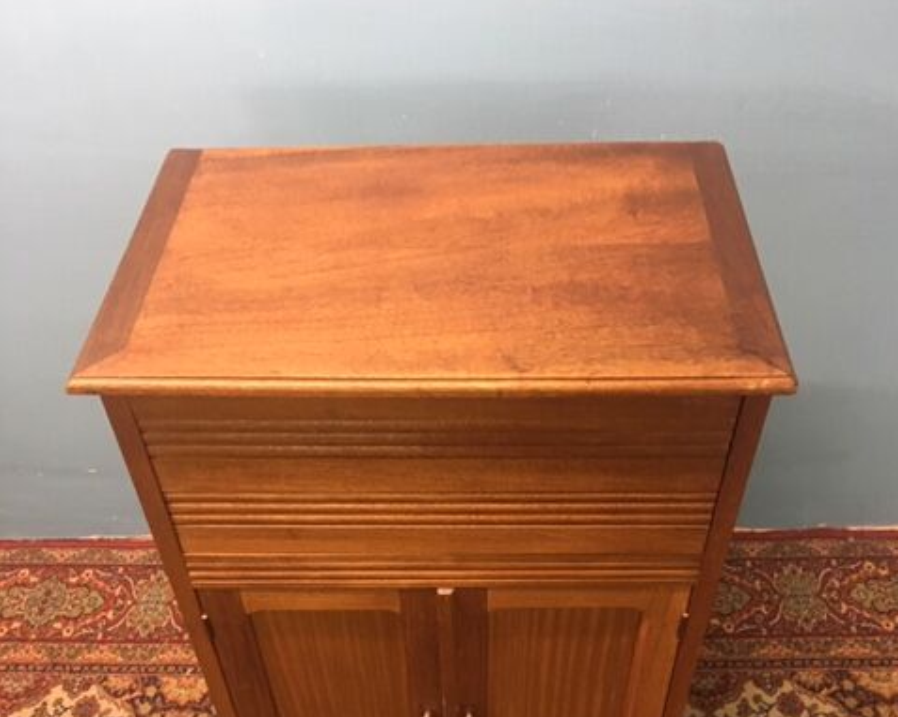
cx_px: 450
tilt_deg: -48.7
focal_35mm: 38
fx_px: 1009
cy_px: 551
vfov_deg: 38.0
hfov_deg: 48.0
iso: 200
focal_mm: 4.15
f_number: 2.2
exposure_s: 1/20
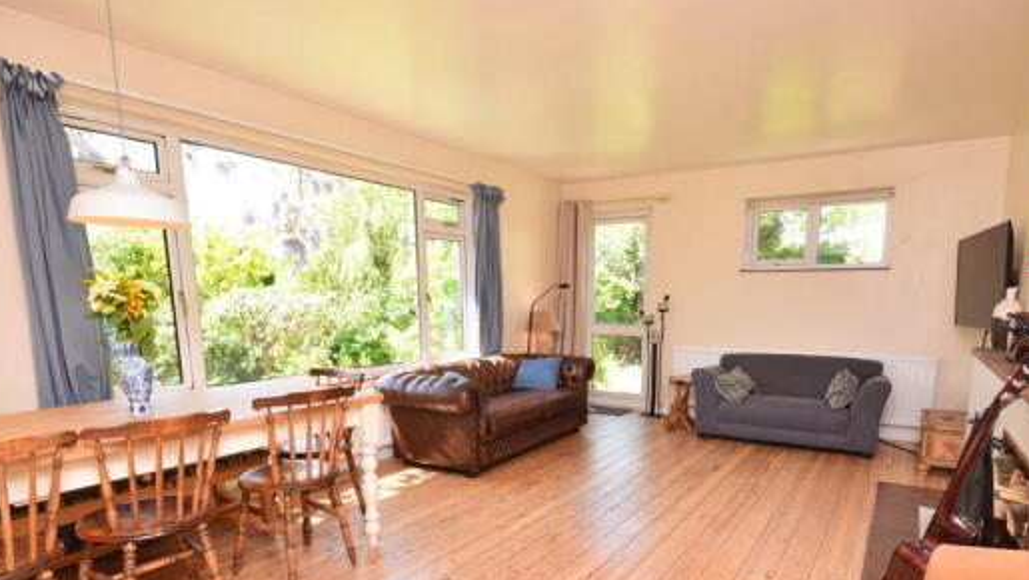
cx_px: 558
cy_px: 397
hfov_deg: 86.4
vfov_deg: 54.5
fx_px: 546
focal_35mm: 20
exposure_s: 1/125
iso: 800
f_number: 9
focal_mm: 10
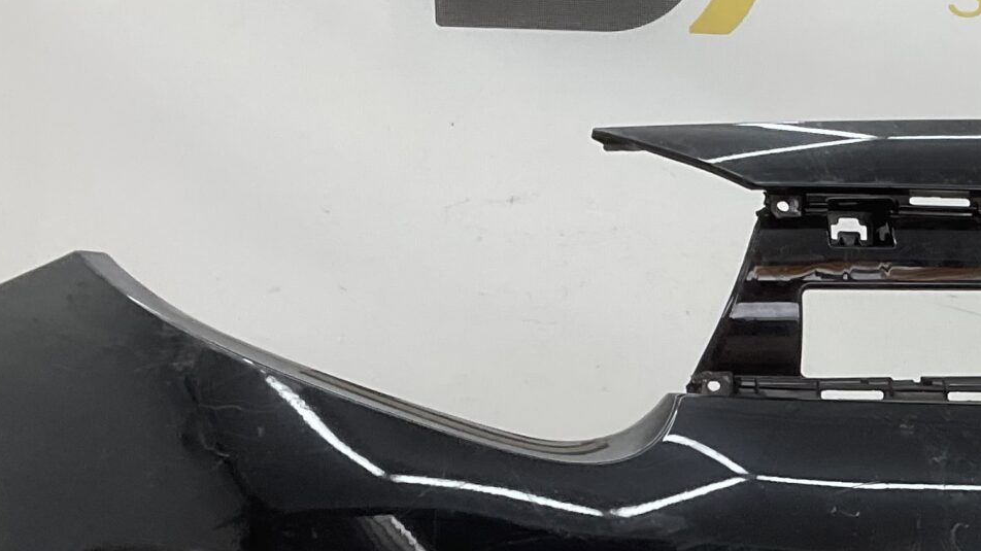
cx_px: 1057
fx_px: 2211
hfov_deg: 23.6
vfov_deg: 14.0
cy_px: 576
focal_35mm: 85
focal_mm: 3
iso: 20
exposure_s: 1/100
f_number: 1.8
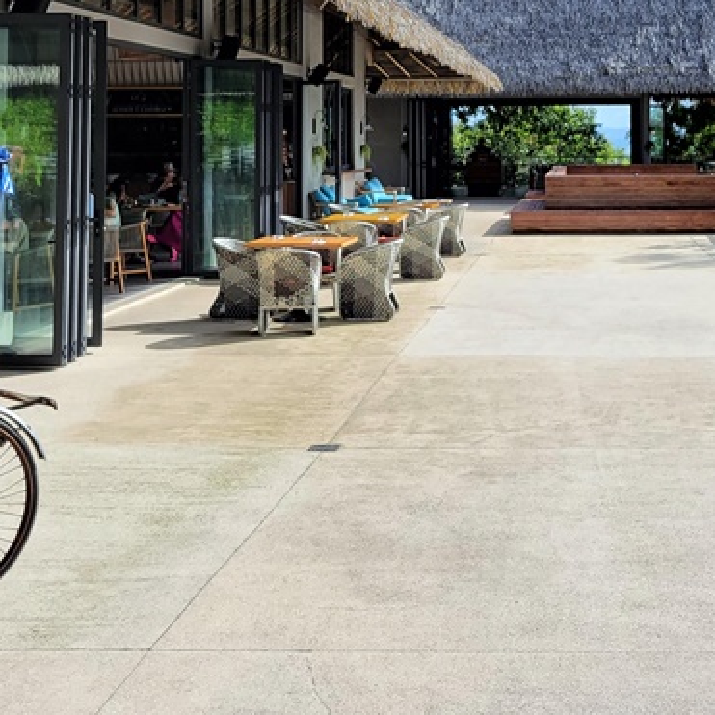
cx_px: 524
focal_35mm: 62
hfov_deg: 27.4
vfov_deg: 26.8
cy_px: 75
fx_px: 1449
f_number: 1.8
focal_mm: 5.4
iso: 40
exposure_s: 1/2054
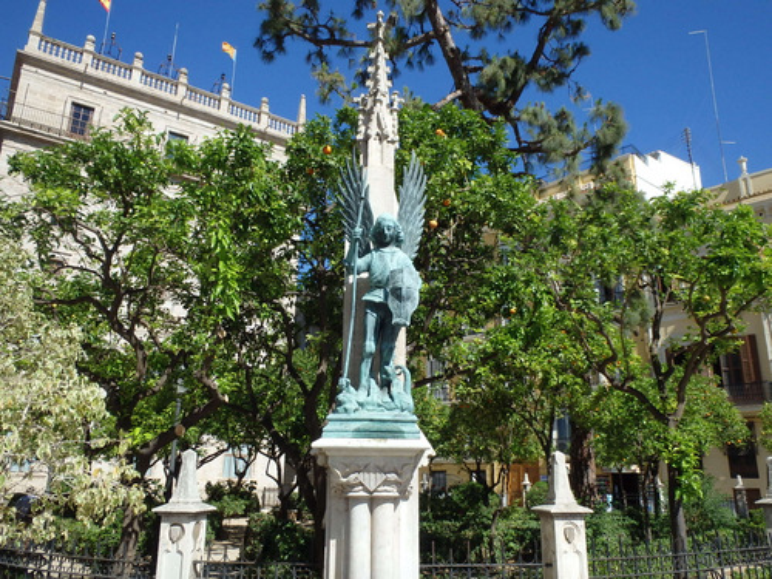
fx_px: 624
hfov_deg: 63.4
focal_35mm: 28
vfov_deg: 49.7
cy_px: 290
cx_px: 386
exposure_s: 1/100
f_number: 11
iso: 125
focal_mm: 5
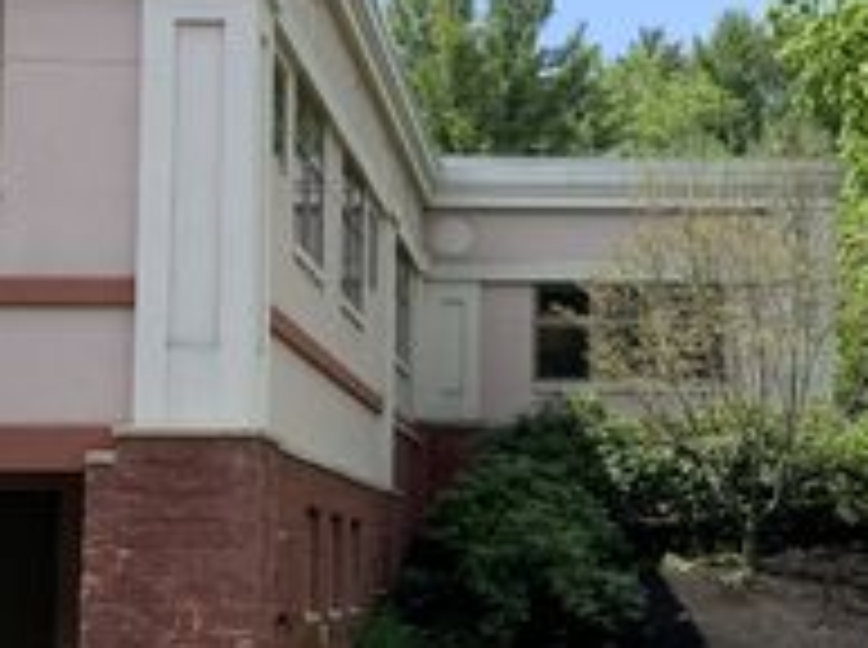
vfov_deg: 18.1
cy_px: 382
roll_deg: -0.2
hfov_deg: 24.0
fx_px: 2027
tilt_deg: +5.1
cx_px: 621
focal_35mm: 81
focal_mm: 4.25
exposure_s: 1/1314
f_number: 1.8
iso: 25
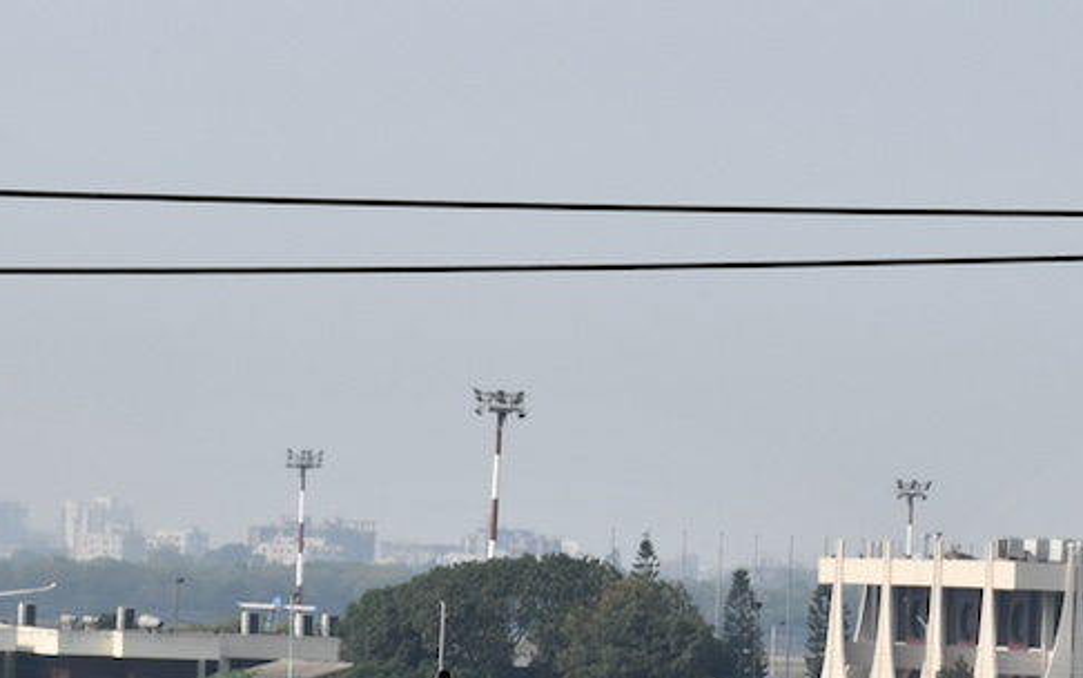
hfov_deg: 7.4
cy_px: 589
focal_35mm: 282
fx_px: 8325
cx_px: 749
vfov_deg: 4.7
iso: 100
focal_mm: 75
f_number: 9
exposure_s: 1/320
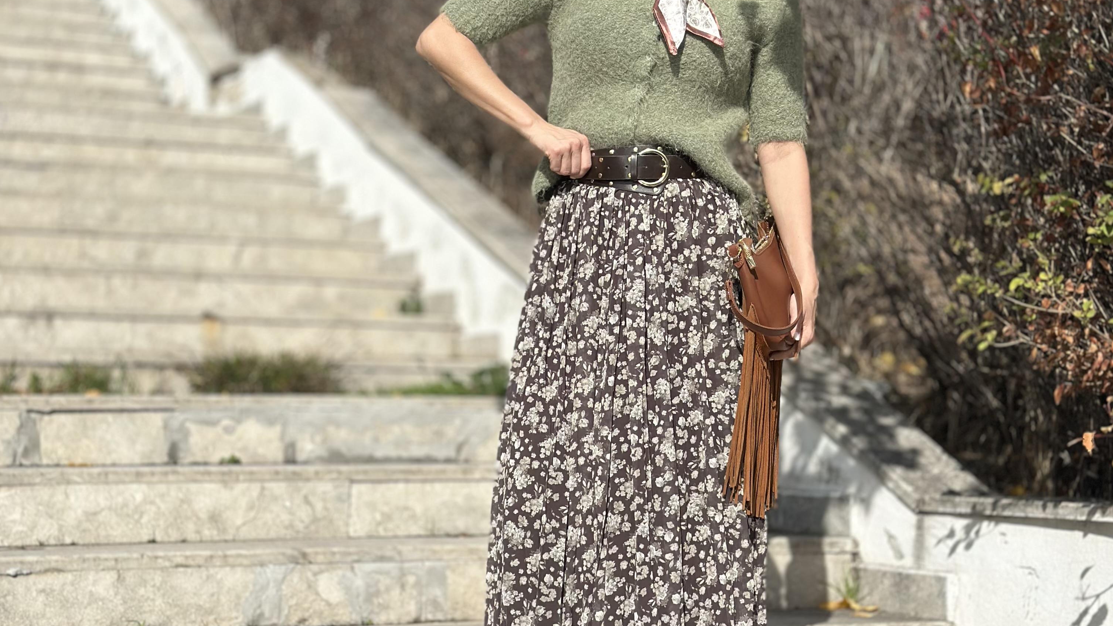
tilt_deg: +1.1
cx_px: 556
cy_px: 320
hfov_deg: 30.2
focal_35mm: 70
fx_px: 2066
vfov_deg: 17.2
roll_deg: -1.4
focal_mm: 6.86
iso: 100
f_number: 1.78
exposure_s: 1/9804
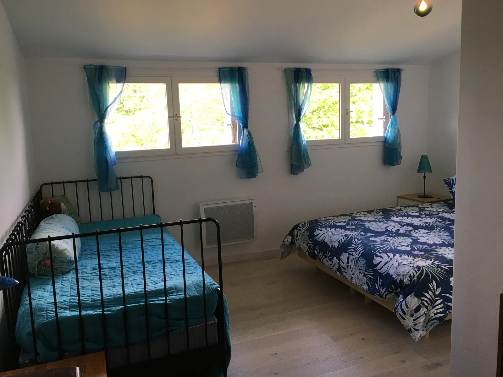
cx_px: 252
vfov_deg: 48.2
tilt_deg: -4.8
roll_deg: +1.7
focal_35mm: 29
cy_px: 188
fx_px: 421
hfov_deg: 61.7
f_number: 2.2
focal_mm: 4.15
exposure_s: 1/33
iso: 32
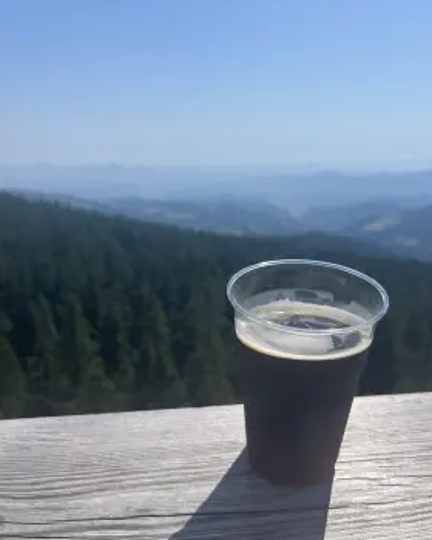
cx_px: 228
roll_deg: +0.8
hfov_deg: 49.9
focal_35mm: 29
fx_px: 463
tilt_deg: -15.3
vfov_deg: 60.4
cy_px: 285
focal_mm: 5.1
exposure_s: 1/5848
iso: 50
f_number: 1.6
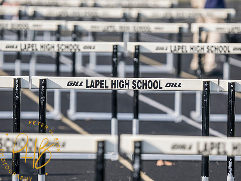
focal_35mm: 801
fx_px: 5577
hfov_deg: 2.5
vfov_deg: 1.9
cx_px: 120
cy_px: 90
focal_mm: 400
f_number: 5.6
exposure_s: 1/1600
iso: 500
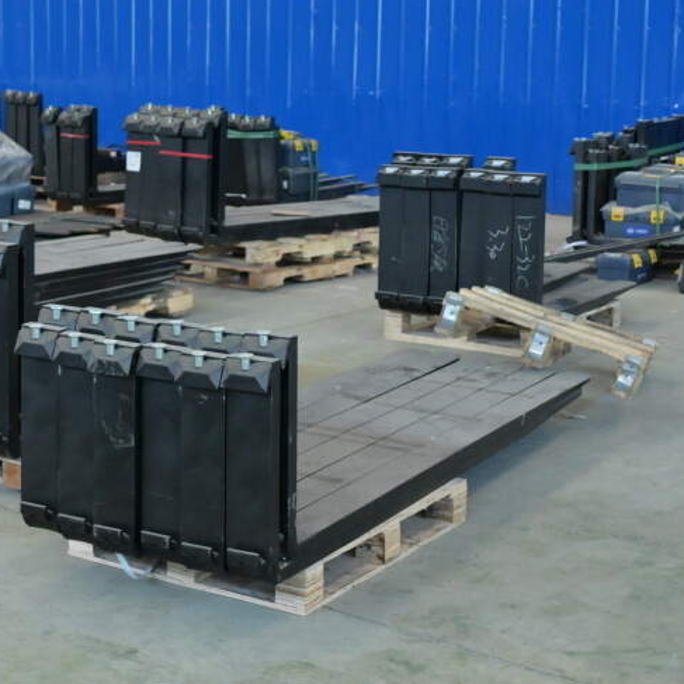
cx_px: 169
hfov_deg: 25.4
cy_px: 225
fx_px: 1498
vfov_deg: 25.6
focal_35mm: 67
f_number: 4
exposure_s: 1/640
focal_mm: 24
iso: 3200
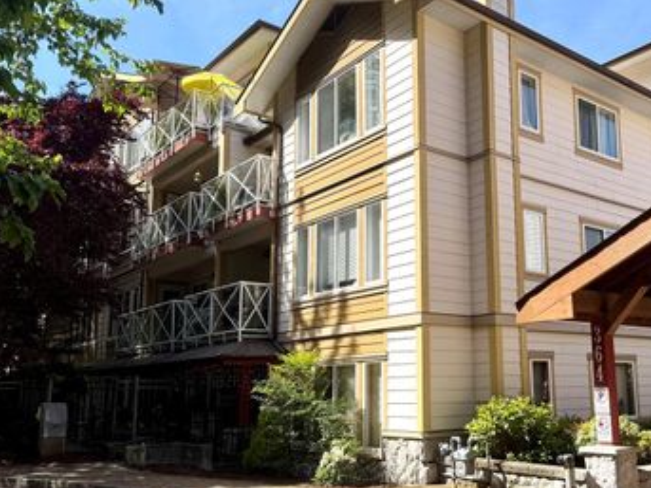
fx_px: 658
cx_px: 437
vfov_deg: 40.6
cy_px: 263
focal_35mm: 35
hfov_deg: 51.6
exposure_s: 1/2907
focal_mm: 6.76
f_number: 1.78
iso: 80
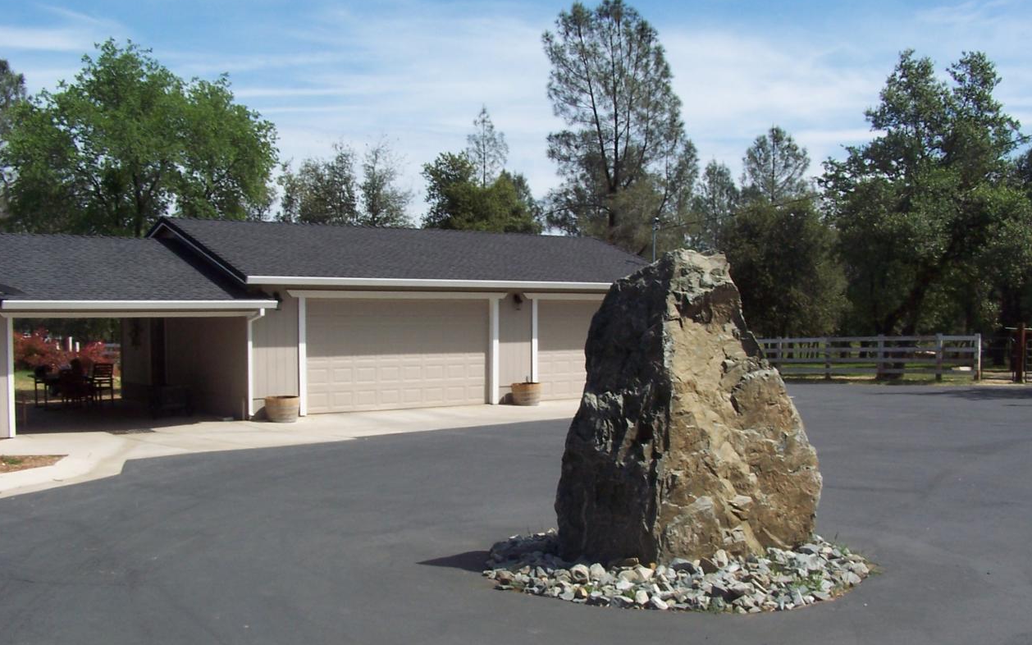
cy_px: 357
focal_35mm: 41
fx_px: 1153
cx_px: 508
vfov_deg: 31.2
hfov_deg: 48.2
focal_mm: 6.3
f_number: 5.6
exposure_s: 1/500
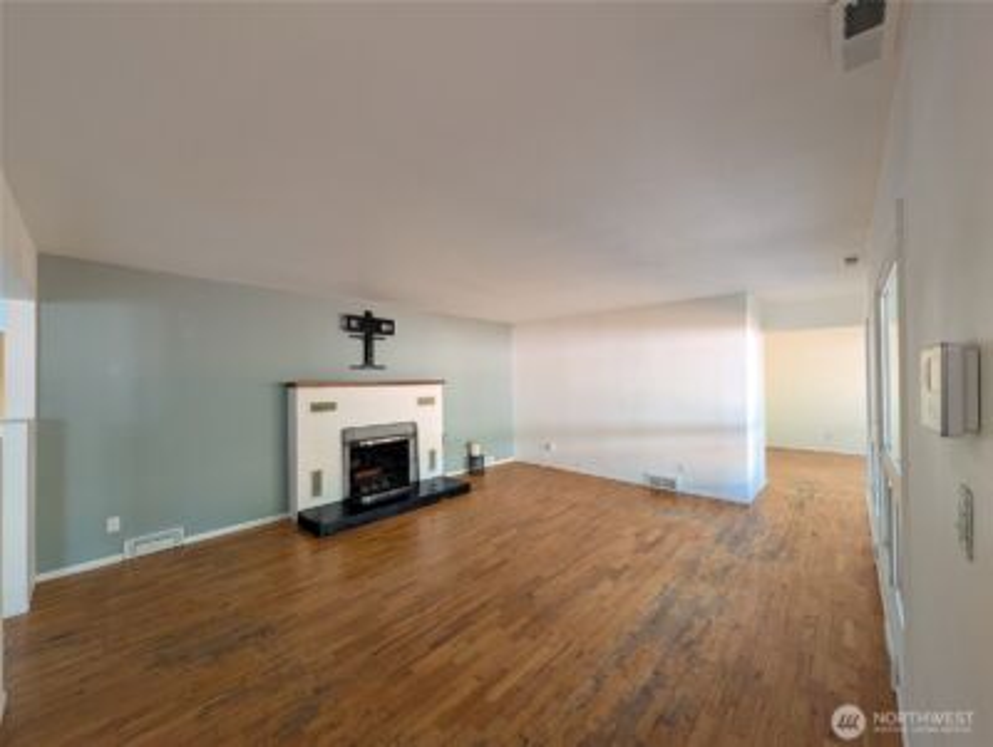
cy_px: 374
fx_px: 345
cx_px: 496
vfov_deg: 94.6
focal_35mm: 12
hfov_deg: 110.5
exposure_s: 1/60
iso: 77
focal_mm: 2.02
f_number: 1.7
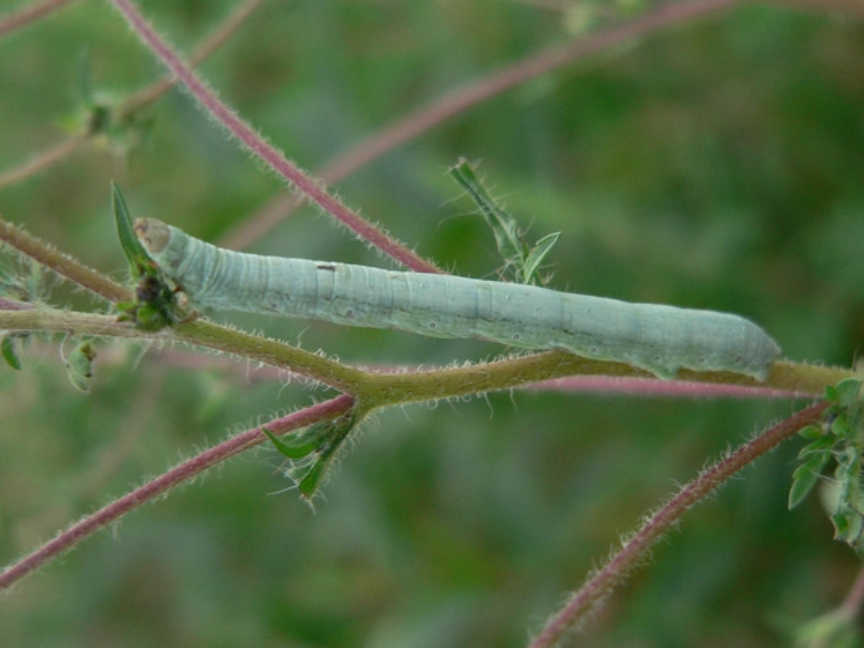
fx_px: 1972
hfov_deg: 24.7
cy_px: 324
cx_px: 432
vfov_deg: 18.7
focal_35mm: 79
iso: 200
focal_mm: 13.2
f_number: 2.8
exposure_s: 1/20
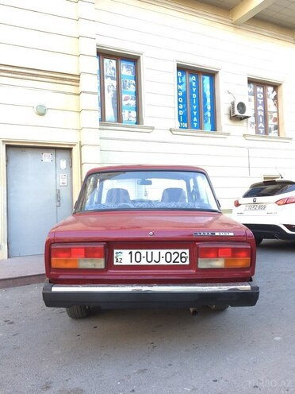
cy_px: 197
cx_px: 148
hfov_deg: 48.2
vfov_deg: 61.7
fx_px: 330
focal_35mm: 29
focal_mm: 4.15
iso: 40
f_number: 2.2
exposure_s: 1/50
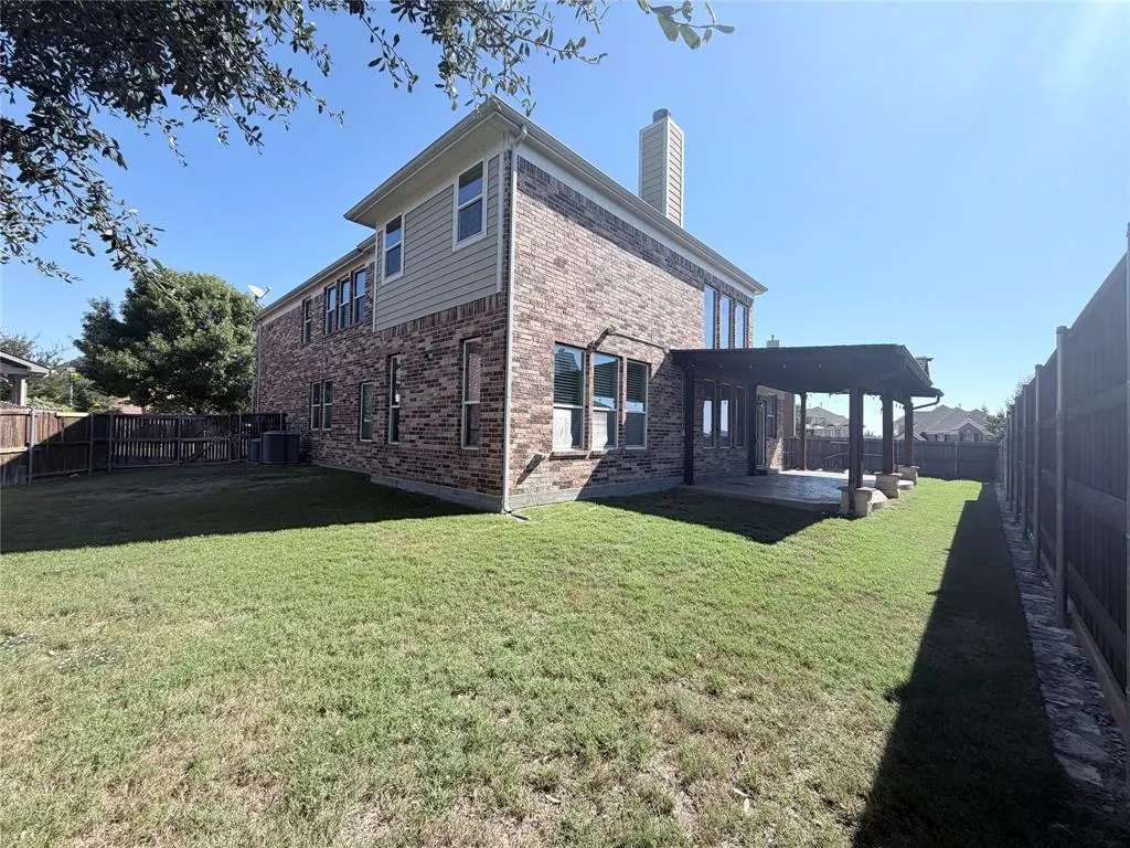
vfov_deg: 85.7
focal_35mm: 14
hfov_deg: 102.1
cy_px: 424
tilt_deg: +1.3
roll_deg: -0.7
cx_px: 565
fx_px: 457
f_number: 2.2
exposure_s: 1/770
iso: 25
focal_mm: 2.22
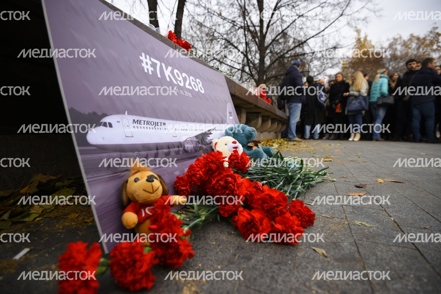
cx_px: 220
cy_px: 147
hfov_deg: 96.7
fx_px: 196
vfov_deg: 73.8
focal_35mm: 16
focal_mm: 16
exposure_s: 1/1600
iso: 500
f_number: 4
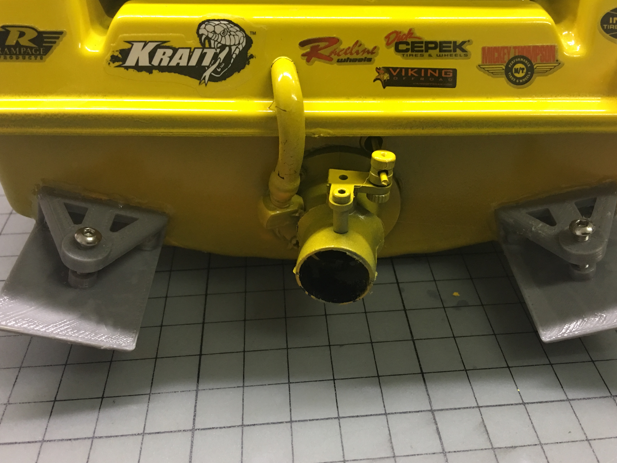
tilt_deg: -35.9
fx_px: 606
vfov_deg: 41.8
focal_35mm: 34
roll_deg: -0.8
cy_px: 213
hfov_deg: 53.9
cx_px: 337
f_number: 2.2
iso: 100
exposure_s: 1/17
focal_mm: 4.15
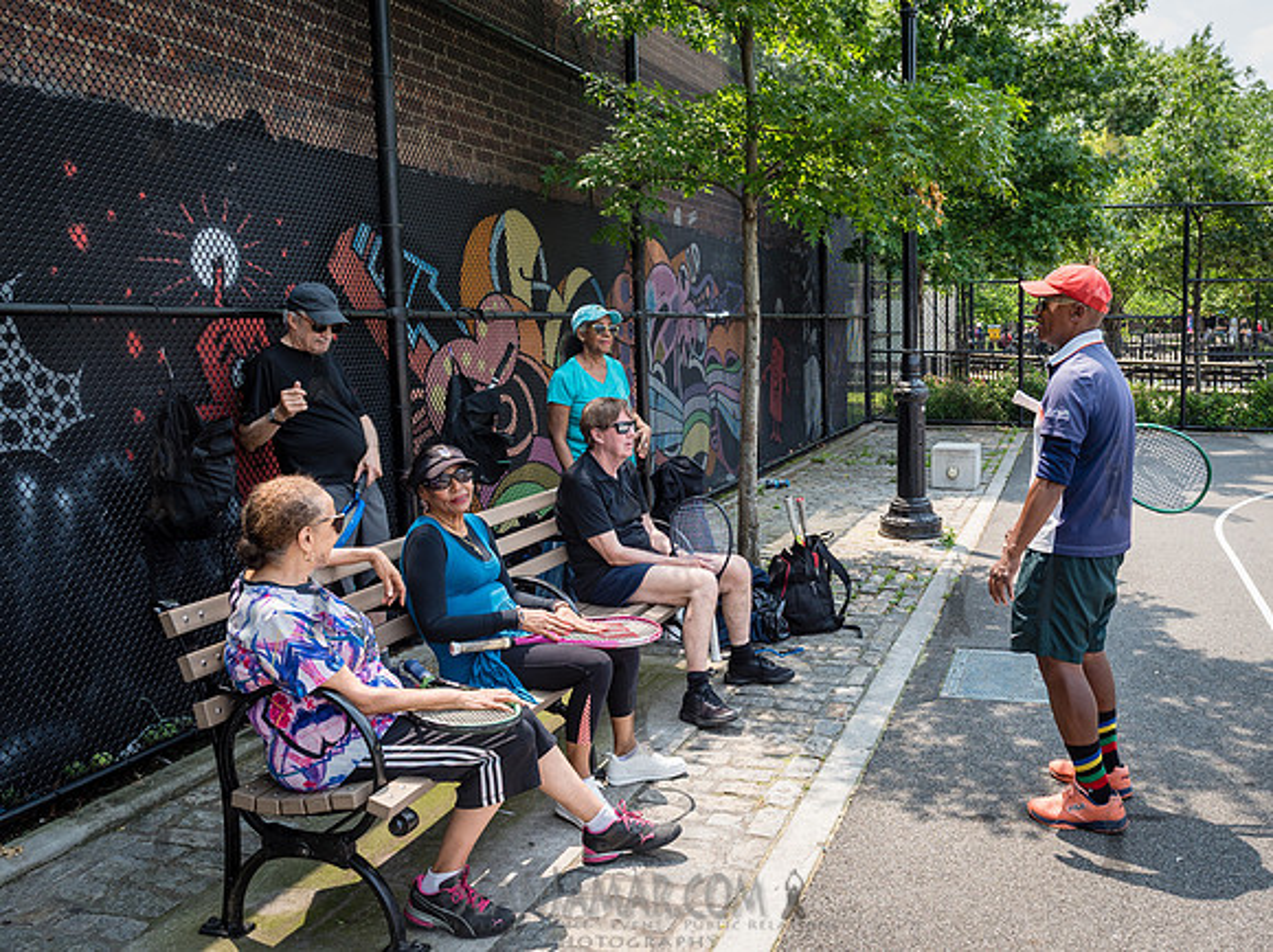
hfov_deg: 57.7
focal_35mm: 31
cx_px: 815
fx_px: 1135
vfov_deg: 45.5
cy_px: 437
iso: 200
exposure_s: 1/400
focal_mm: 24
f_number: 4.5
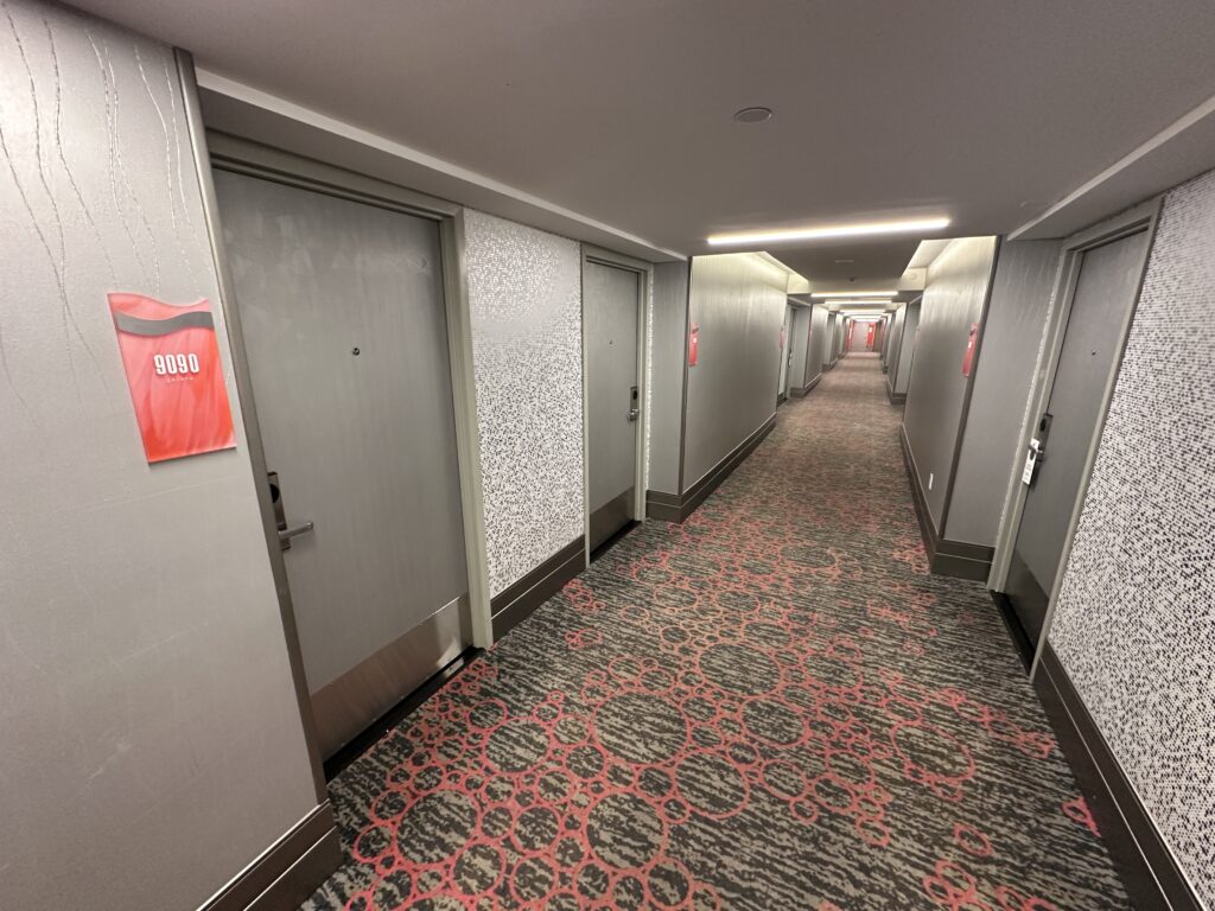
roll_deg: +1.5
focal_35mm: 14
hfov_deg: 102.1
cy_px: 456
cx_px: 608
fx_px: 491
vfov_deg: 85.7
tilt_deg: -14.1
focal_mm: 2.22
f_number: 2.2
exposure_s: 1/60
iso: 320
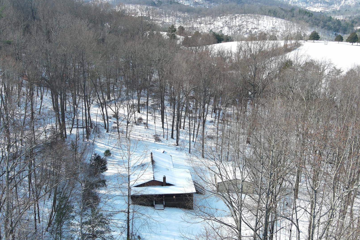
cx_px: 175
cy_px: 117
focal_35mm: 37
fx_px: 370
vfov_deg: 35.9
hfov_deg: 51.9
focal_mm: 10.57
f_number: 2.8
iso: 100
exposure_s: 1/470
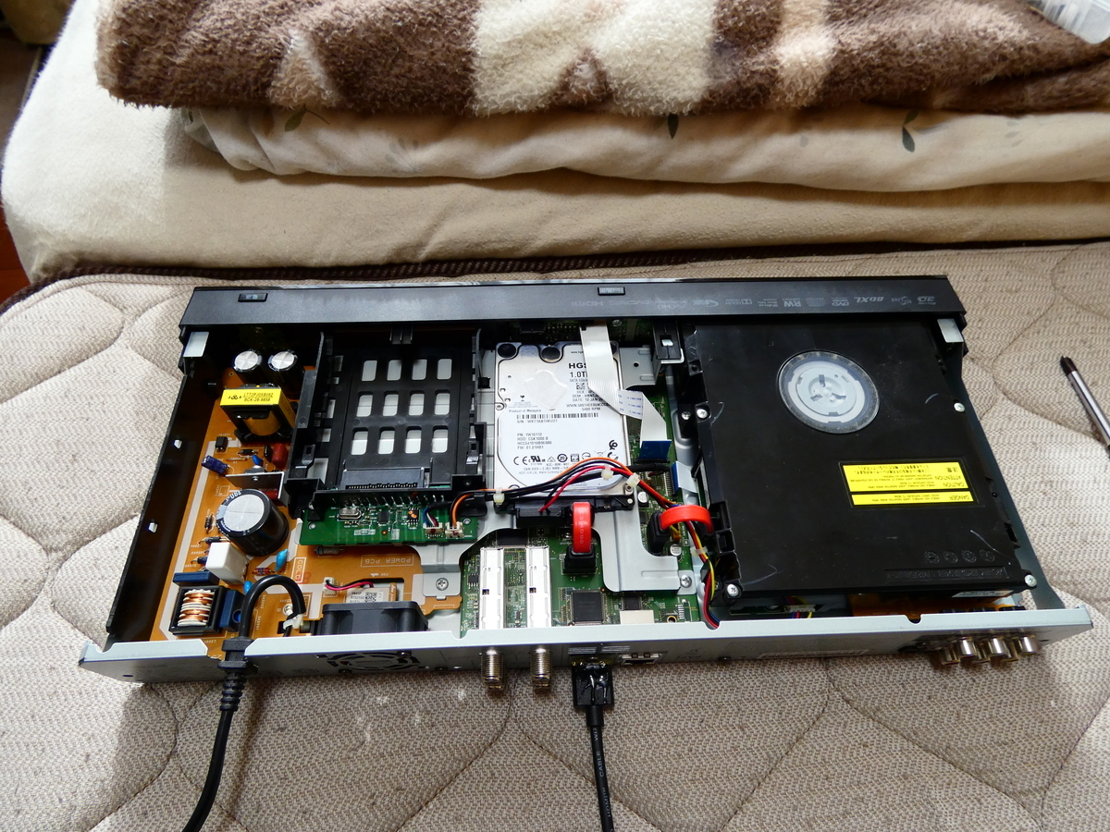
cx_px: 555
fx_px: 641
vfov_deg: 66.0
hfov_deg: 81.7
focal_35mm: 20
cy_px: 416
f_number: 2.8
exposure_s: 1/60
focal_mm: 3.6
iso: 125
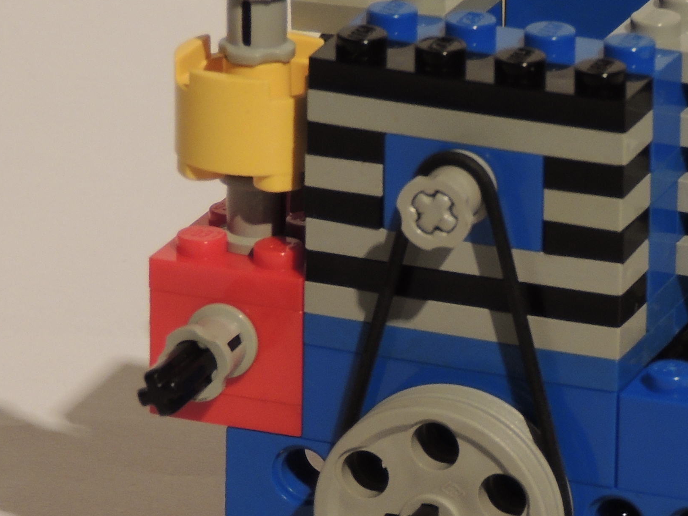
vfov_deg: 3.9
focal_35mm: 382
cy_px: 474
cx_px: 495
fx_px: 7592
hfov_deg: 5.2
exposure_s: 1/5
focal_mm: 24
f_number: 4.3
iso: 100
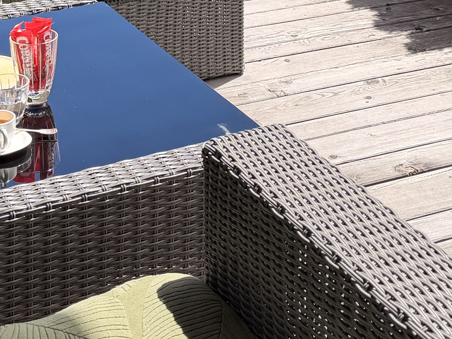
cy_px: -134
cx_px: 192
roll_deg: +0.3
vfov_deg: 16.0
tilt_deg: -12.7
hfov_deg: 22.7
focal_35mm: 86
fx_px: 1123
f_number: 1.78
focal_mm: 6.76
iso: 100
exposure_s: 1/3021
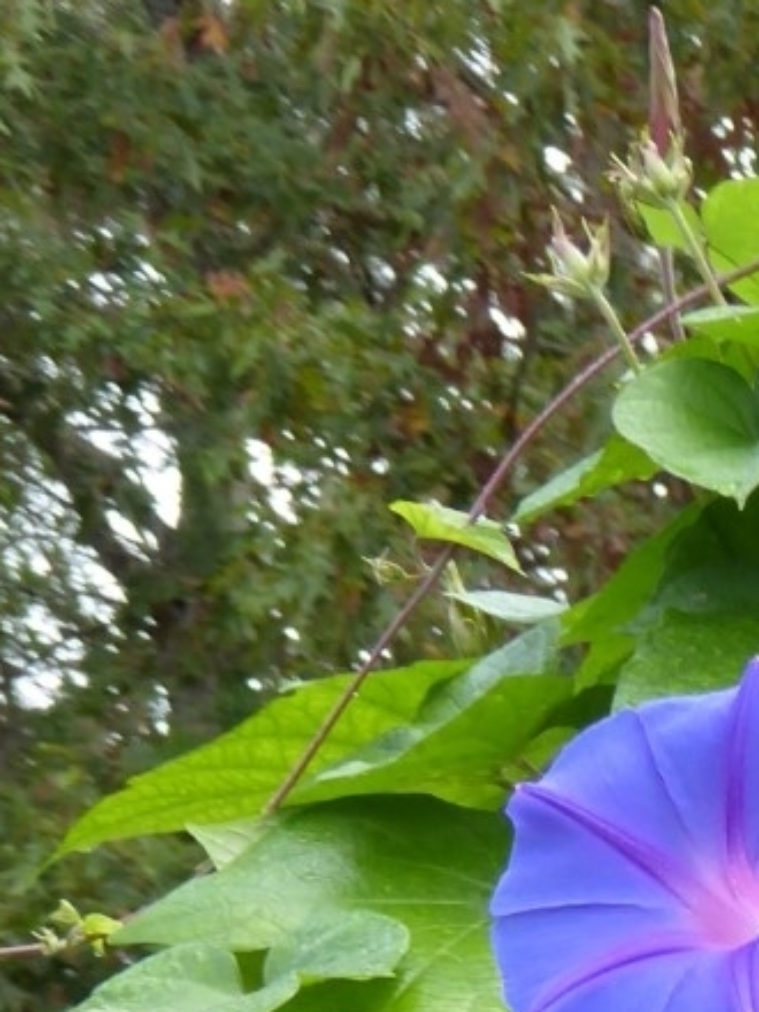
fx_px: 4999
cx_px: 1132
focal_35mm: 171
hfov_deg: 8.5
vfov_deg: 10.9
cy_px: 1780
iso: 125
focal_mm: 8.4
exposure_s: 1/60
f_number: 4
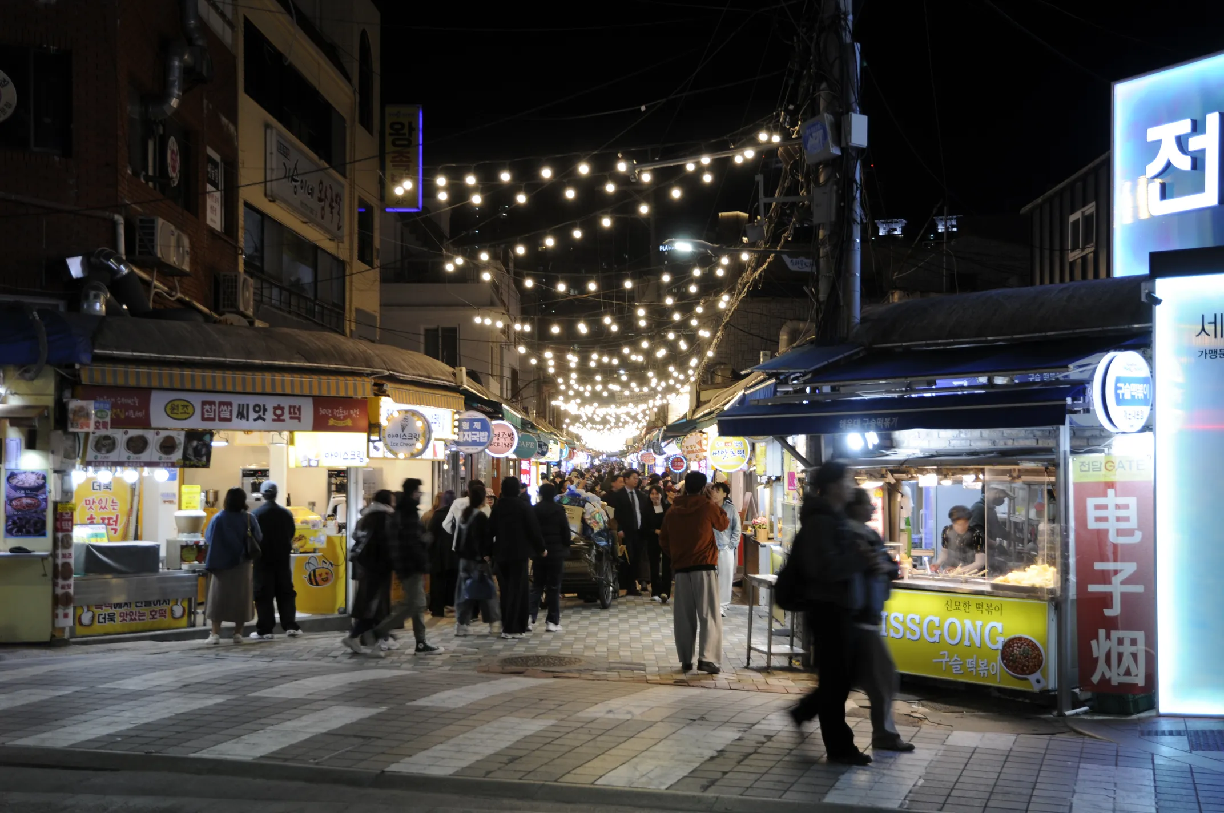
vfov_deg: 28.9
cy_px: 406
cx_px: 612
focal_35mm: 46
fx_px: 1579
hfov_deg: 42.4
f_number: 4.5
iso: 200
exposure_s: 1/20
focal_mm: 31
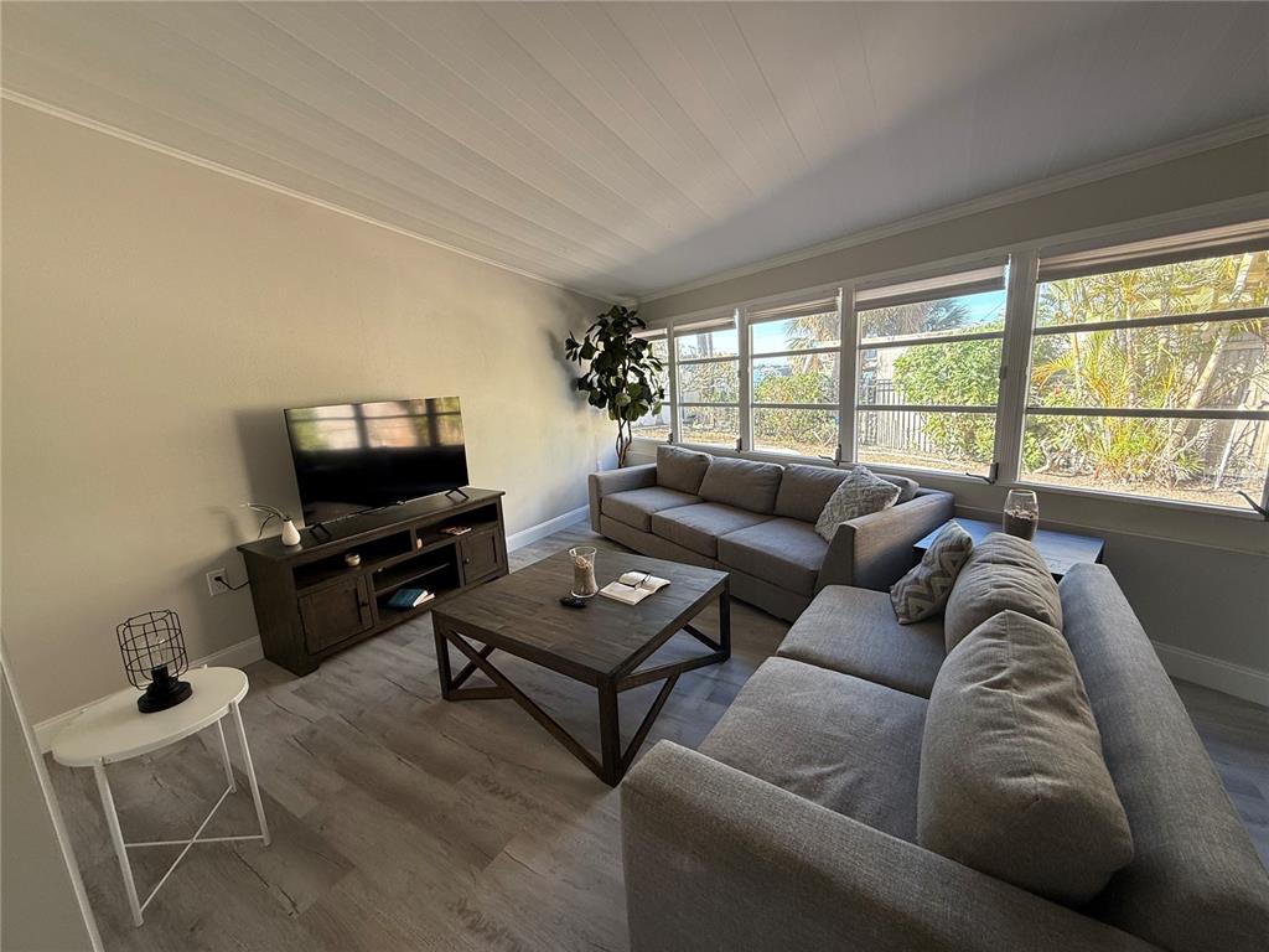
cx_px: 634
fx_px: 513
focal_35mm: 14
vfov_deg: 85.7
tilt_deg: -10.7
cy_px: 476
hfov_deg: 102.1
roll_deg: +2.9
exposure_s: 1/112
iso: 64
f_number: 2.2
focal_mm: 2.22
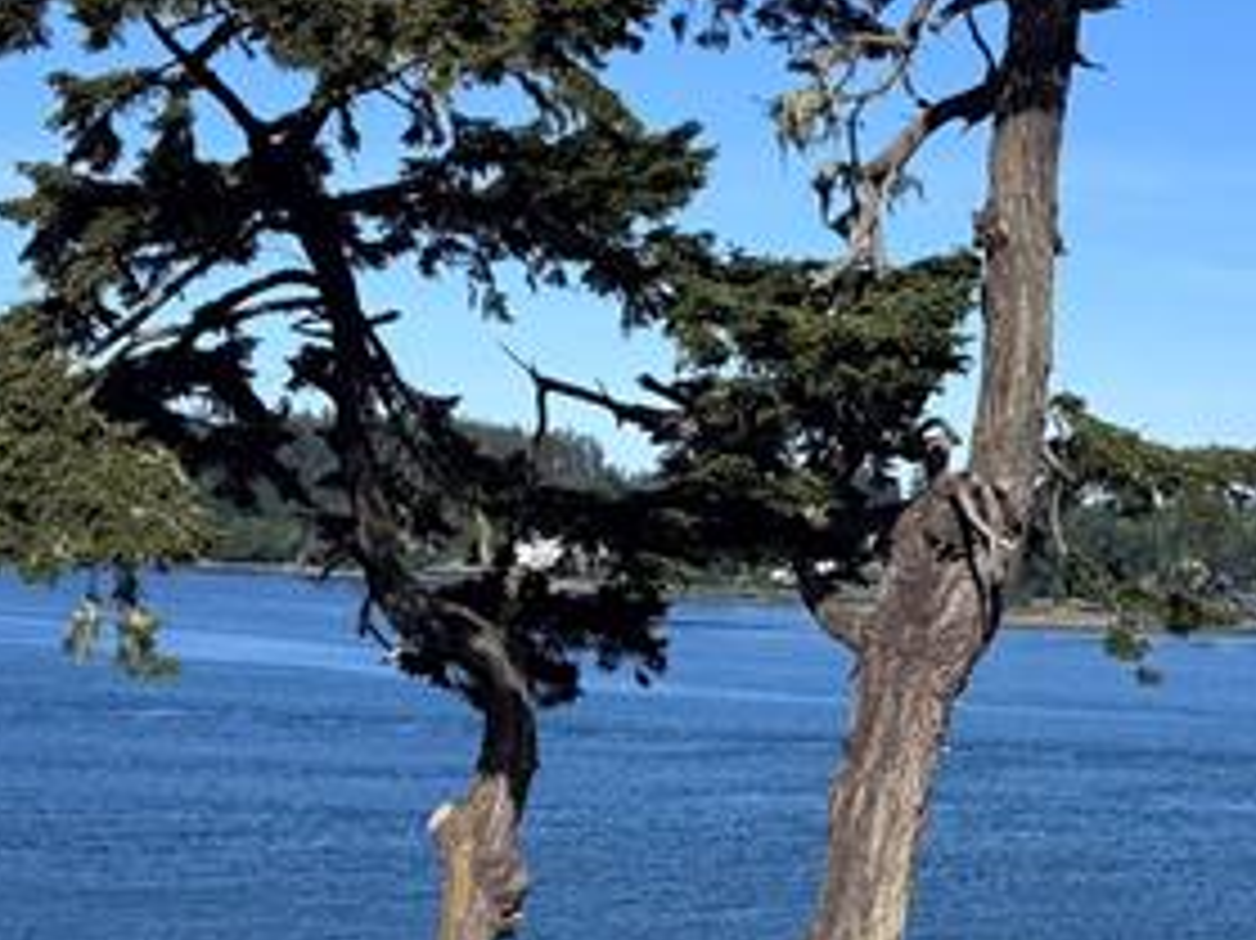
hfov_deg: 22.1
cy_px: 1097
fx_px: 3192
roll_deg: -1.6
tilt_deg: -10.0
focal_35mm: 88
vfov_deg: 16.2
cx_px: 900
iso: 80
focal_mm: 6.76
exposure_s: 1/4950
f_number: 1.78
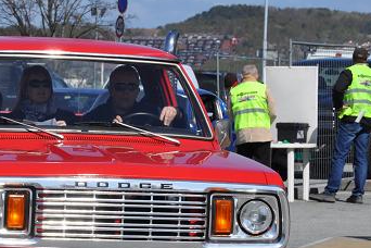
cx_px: 111
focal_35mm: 281
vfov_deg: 4.9
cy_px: 147
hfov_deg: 7.3
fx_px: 2898
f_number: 11
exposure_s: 1/500
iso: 200
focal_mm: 75
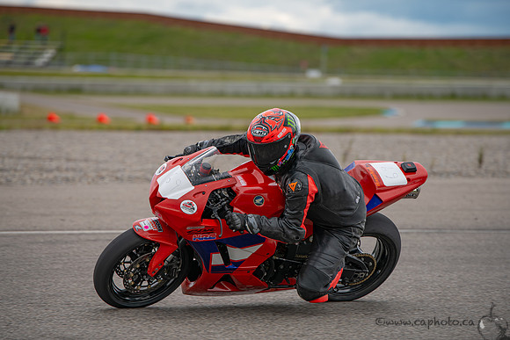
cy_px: 170
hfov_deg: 10.3
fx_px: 2834
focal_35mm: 200
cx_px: 255
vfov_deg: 6.9
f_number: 3.5
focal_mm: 200
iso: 125
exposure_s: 1/1250
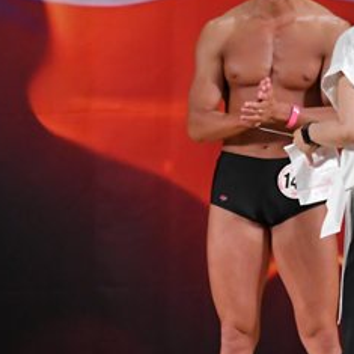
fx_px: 7023
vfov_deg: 2.9
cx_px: -60
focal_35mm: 607
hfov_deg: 2.9
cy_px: 188
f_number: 5.6
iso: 3200
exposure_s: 1/400
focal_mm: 145
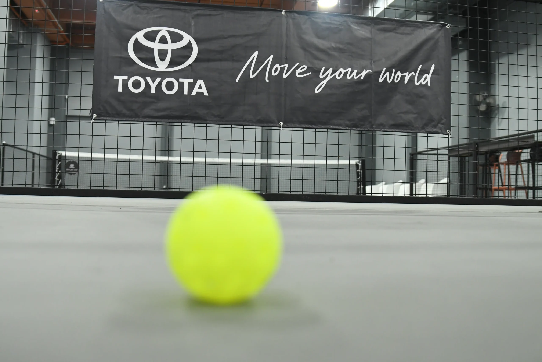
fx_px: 542
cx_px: 271
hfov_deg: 53.1
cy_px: 181
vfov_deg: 36.9
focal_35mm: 36
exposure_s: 1/320
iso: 2500
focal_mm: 24
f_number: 2.8
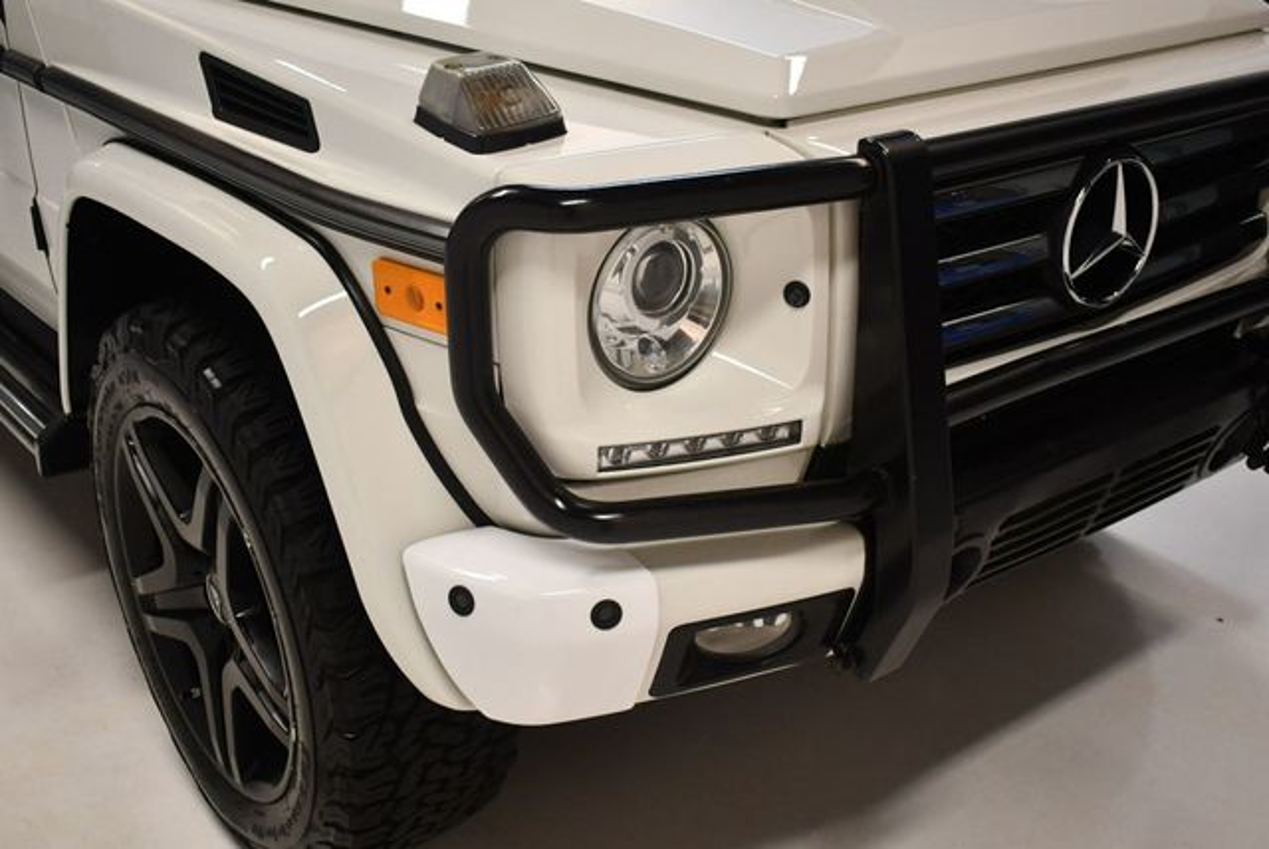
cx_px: 634
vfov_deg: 32.0
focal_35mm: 42
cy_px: 424
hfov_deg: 46.4
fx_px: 1482
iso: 1000
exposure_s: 1/125
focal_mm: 21
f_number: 3.8
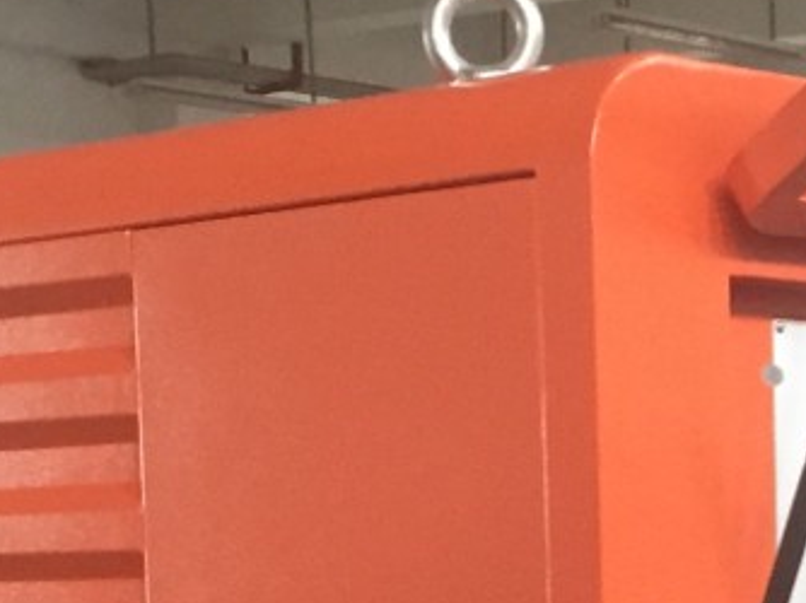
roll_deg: +0.1
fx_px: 3234
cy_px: 1064
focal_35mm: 139
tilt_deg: -7.9
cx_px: 719
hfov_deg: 14.1
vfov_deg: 10.1
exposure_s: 1/33
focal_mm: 4.15
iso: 250
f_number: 2.2
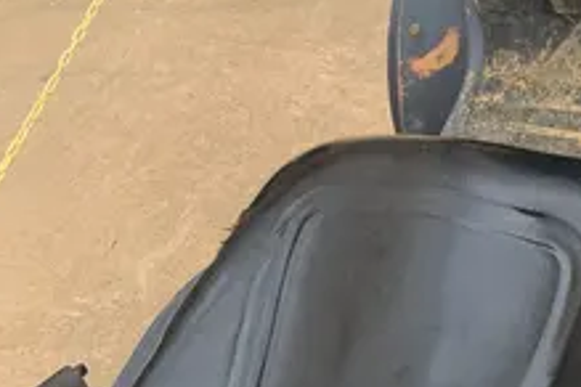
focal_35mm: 68
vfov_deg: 19.6
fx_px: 1097
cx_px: 480
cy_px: 33
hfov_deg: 28.9
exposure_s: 1/385
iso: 25
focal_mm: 4.25
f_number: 1.8
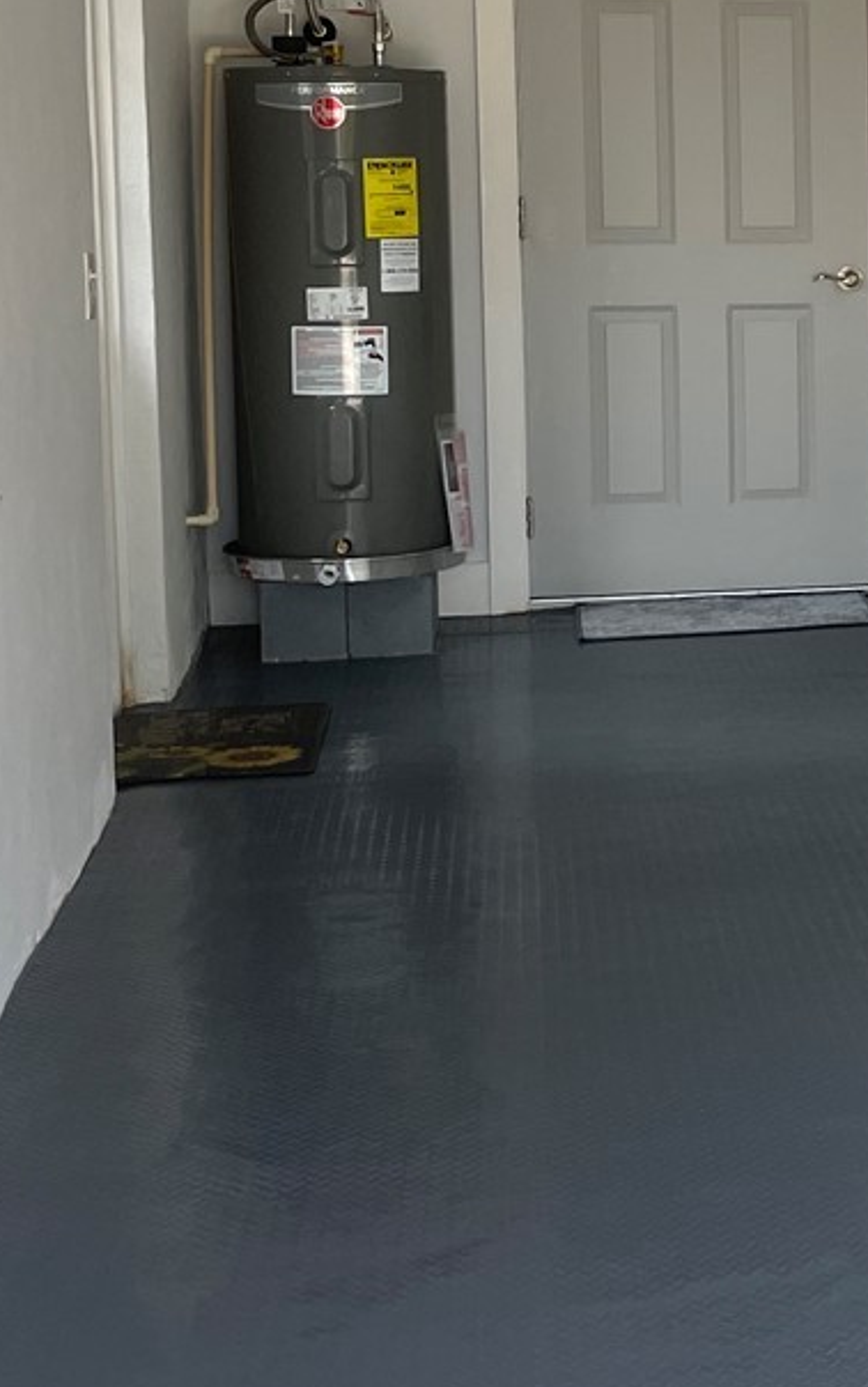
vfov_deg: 28.0
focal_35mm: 73
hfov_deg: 16.4
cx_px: 1270
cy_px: 448
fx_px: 2760
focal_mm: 4.2
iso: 32
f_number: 1.6
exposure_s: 1/176
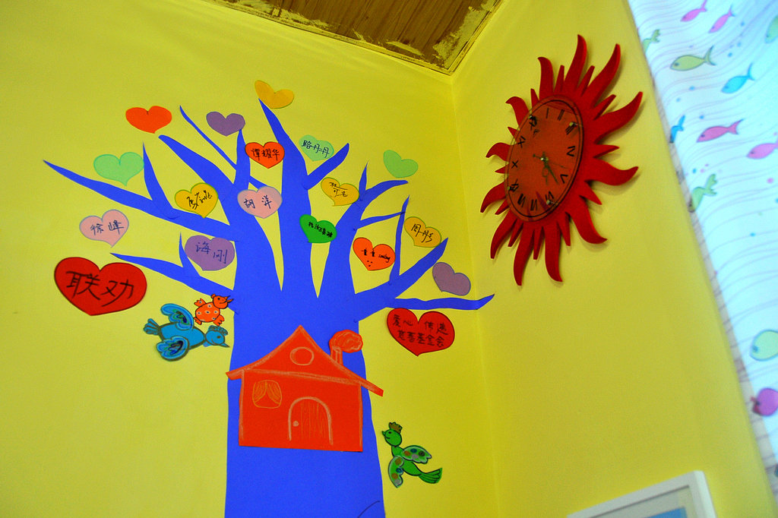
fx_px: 648
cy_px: 259
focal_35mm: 30
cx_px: 389
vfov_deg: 43.6
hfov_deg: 61.9
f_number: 3.5
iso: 400
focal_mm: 20
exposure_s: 1/20
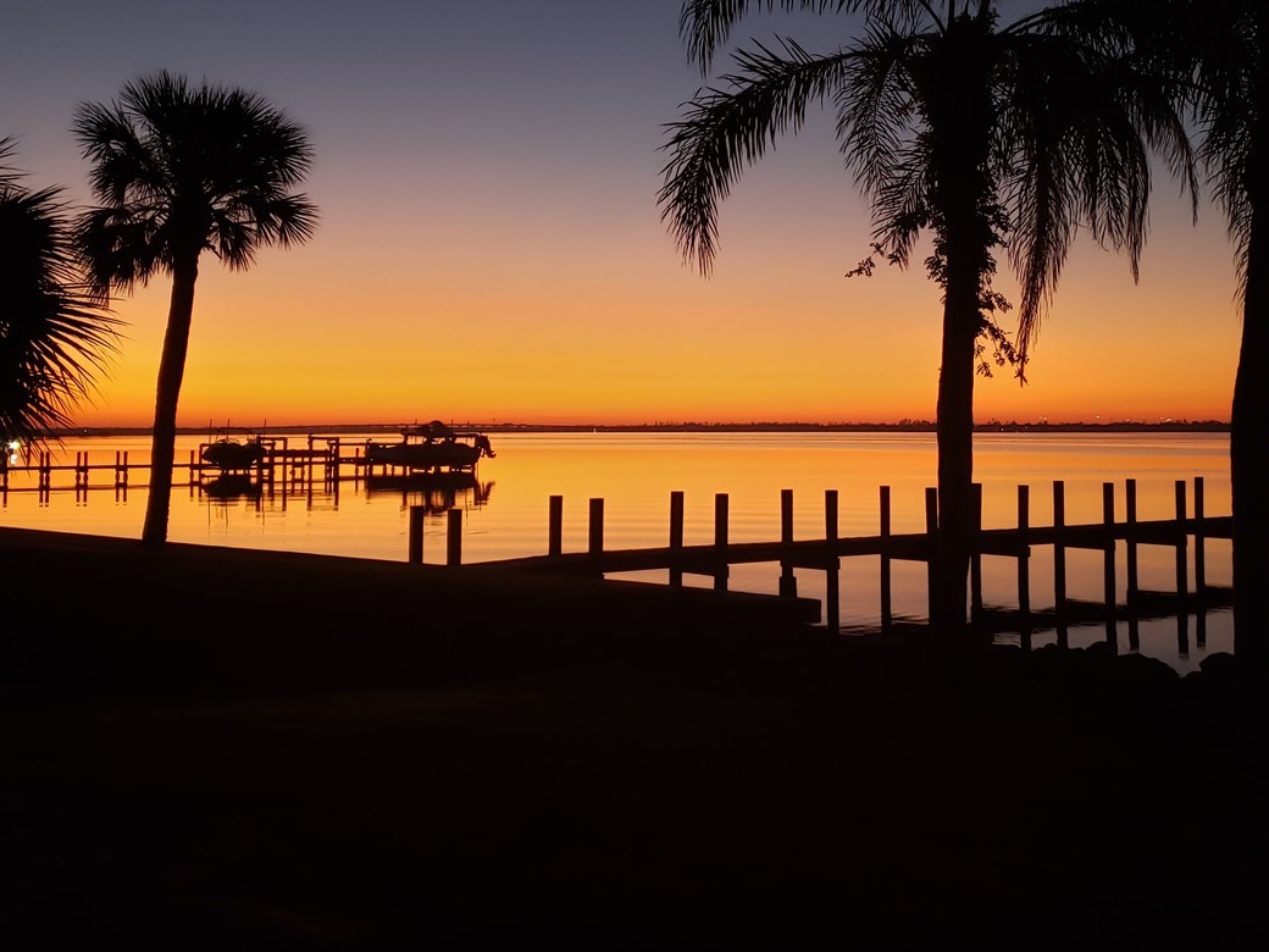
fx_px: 1466
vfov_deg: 35.7
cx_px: 700
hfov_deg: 46.7
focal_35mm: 40
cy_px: 338
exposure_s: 1/50
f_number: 1.5
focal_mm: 4.3
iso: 250
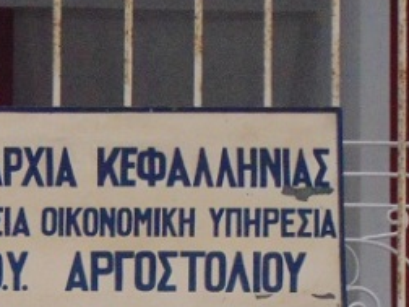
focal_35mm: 305
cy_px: 354
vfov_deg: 4.9
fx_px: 3604
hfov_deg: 6.5
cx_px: 113
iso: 500
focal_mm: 19.4
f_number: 3.9
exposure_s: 1/160
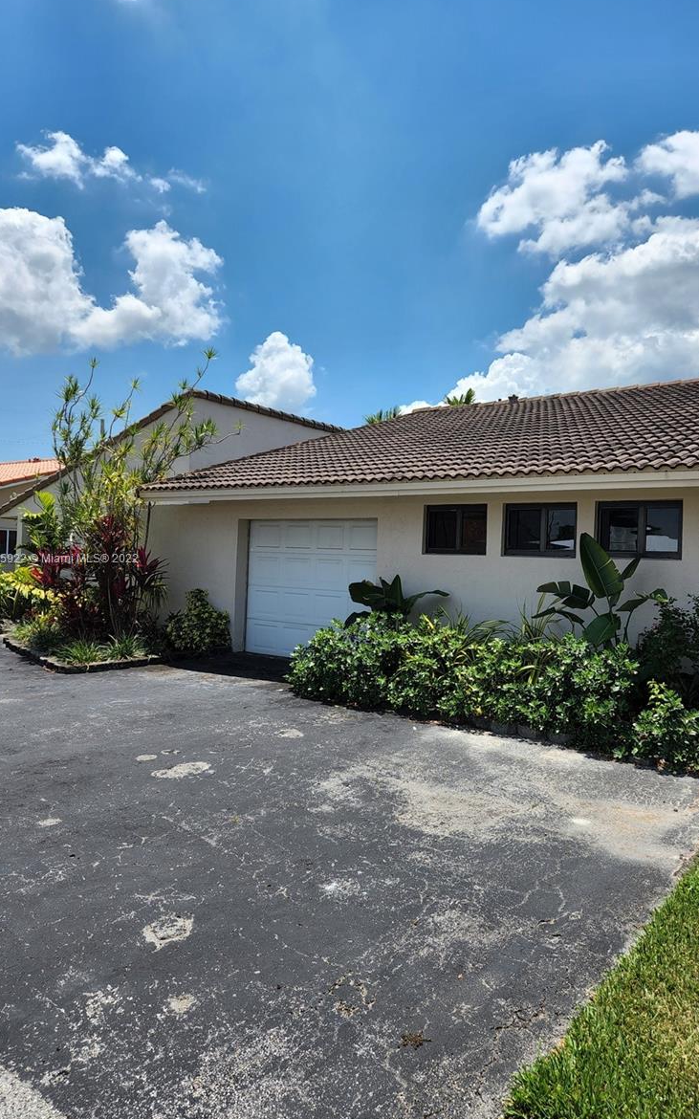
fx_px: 762
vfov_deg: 72.6
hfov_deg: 49.1
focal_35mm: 25
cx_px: 394
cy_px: 560
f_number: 1.8
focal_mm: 5.4
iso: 20
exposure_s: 1/1714
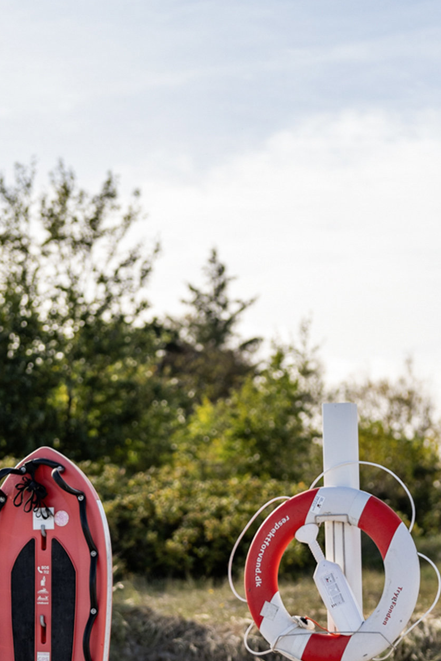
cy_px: 566
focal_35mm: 119
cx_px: 203
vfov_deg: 17.0
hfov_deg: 11.5
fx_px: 2188
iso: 200
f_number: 1.4
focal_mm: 50
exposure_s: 1/8000
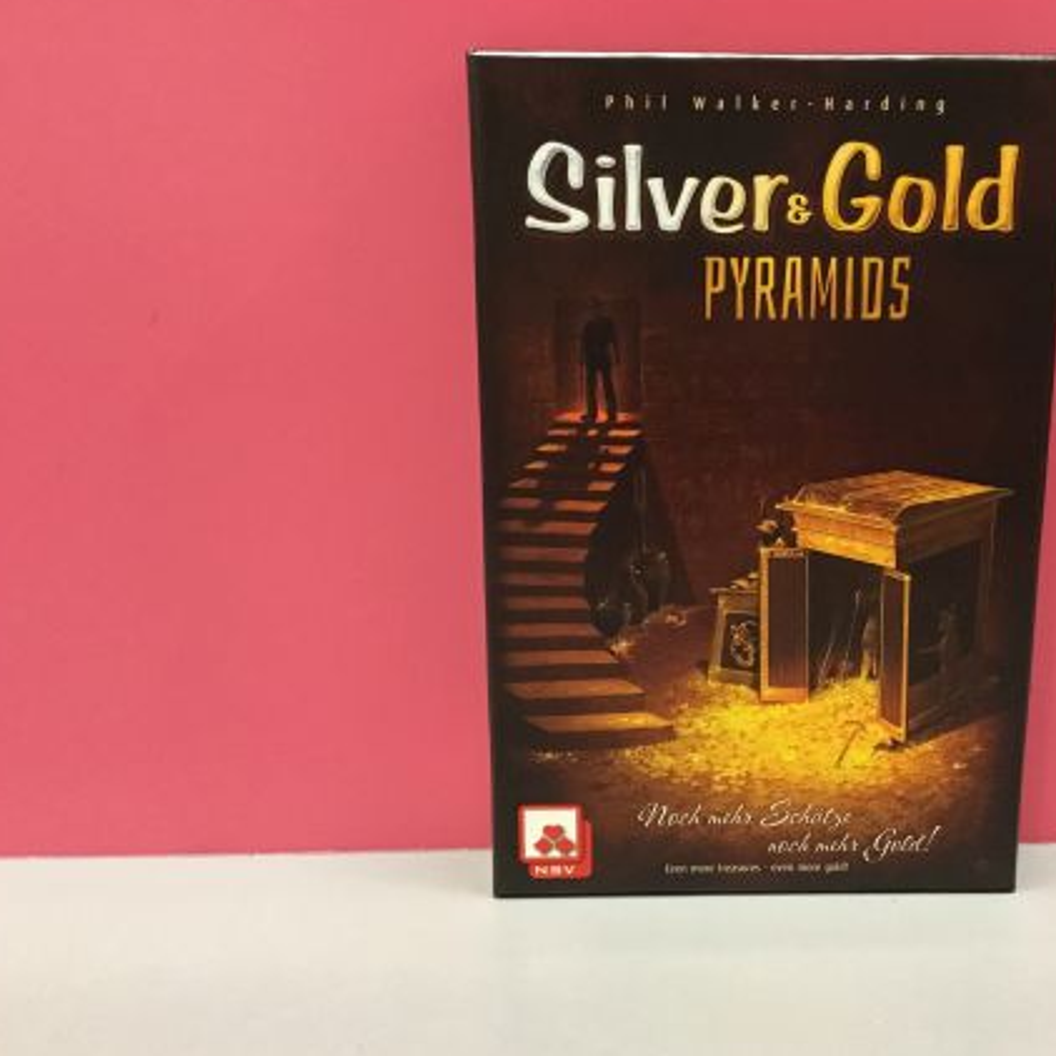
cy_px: 525
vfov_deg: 42.8
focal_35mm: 39
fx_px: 1346
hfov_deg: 42.4
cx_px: 678
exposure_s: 1/25
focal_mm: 3.3
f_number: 2.4
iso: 250
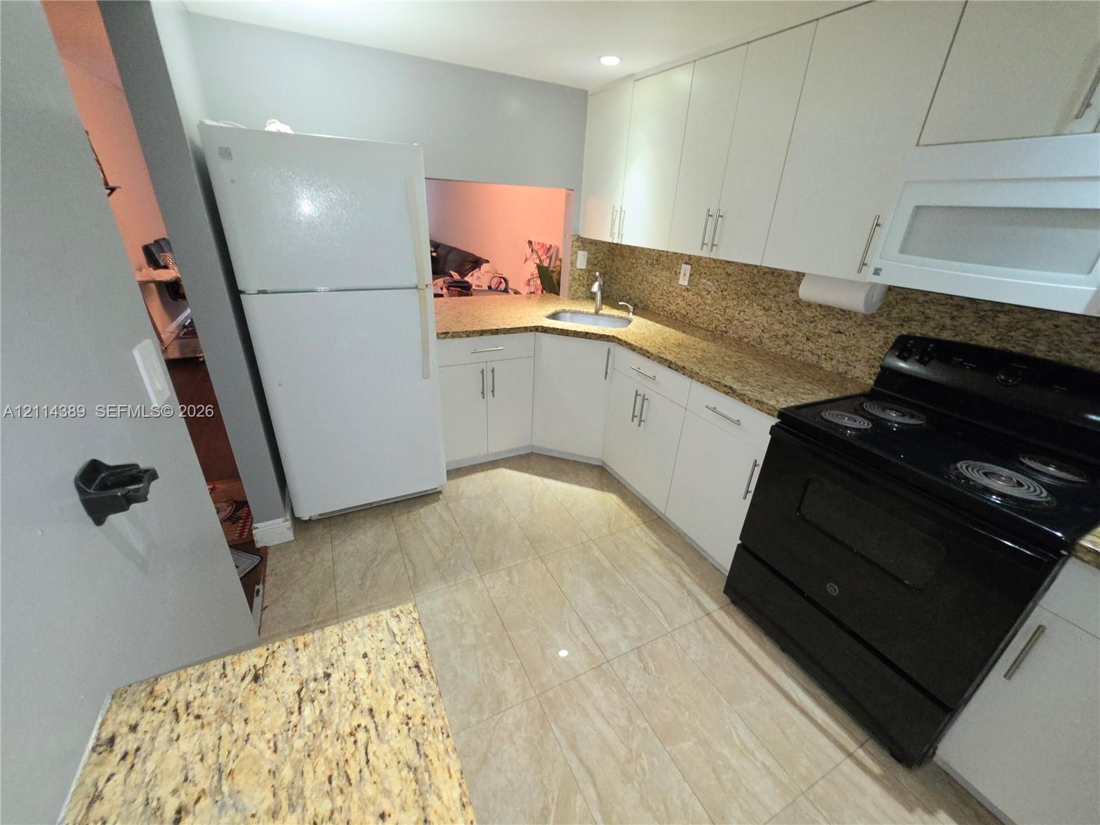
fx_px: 413
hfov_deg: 106.2
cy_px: 412
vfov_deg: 89.9
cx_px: 550
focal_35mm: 13
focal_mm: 2.2
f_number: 1.9
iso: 250
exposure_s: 1/60
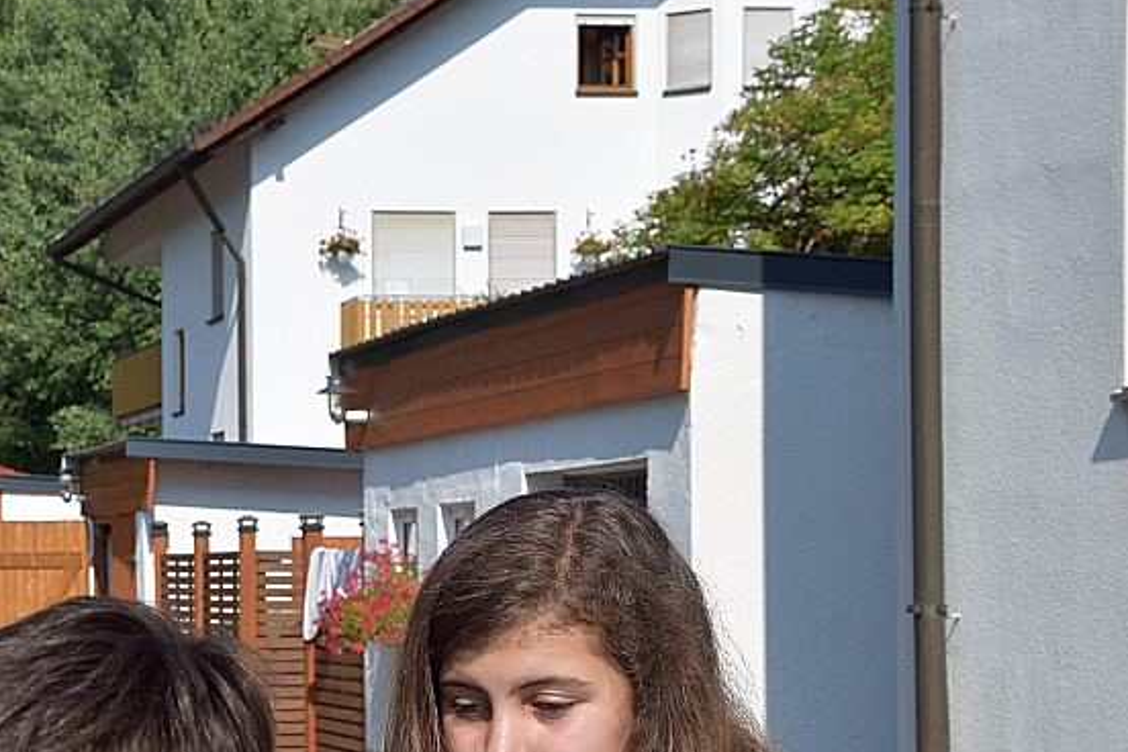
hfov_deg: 17.8
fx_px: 3572
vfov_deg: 12.0
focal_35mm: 114
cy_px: 584
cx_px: 283
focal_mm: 40
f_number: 10
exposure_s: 1/400
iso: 200
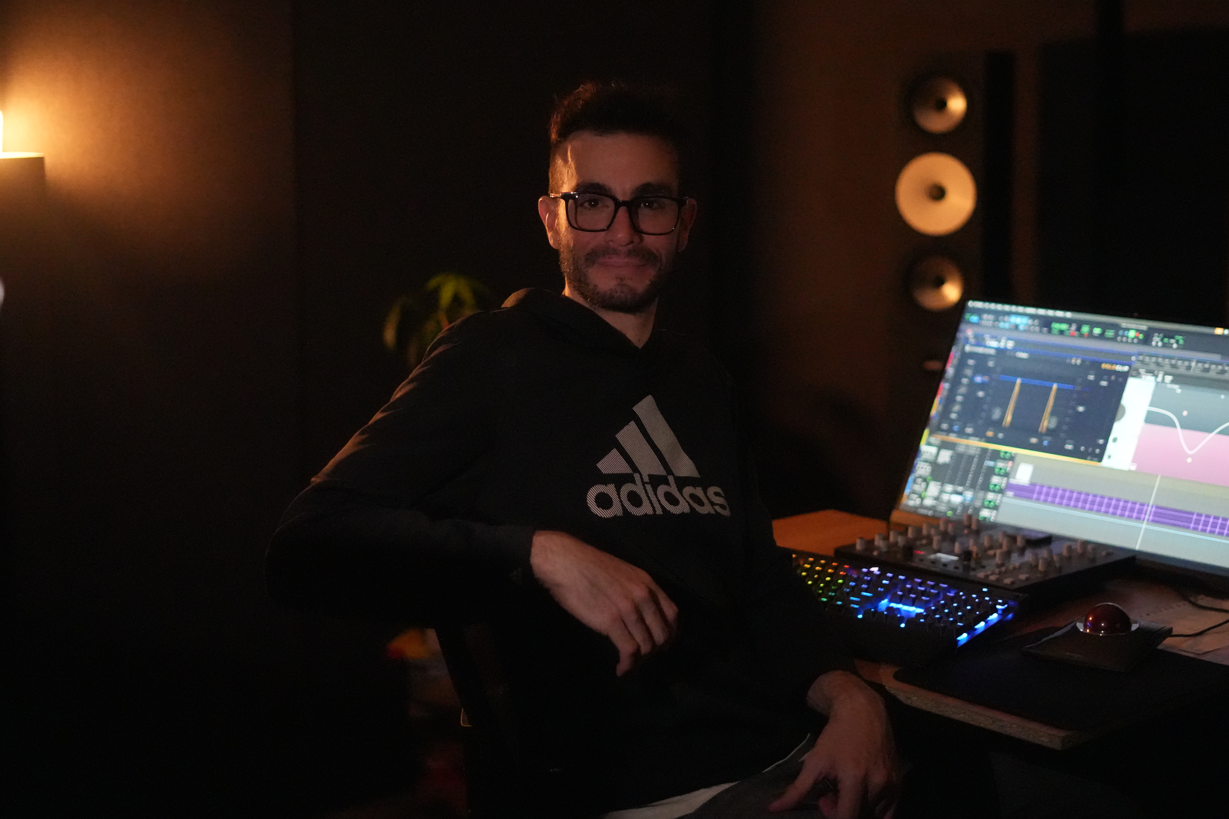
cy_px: 377
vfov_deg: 23.4
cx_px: 686
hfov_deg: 34.4
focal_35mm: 58
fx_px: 1980
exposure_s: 1/500
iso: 20000
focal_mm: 50
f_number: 1.8
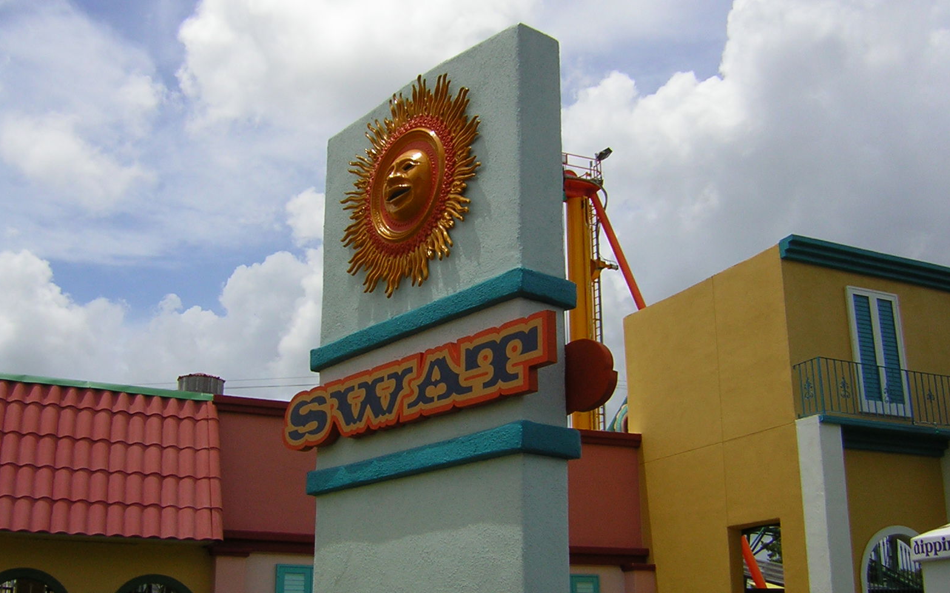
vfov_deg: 32.7
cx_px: 482
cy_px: 315
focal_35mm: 39
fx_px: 1010
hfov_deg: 50.4
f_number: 5.2
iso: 50
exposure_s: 1/593
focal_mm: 4.7
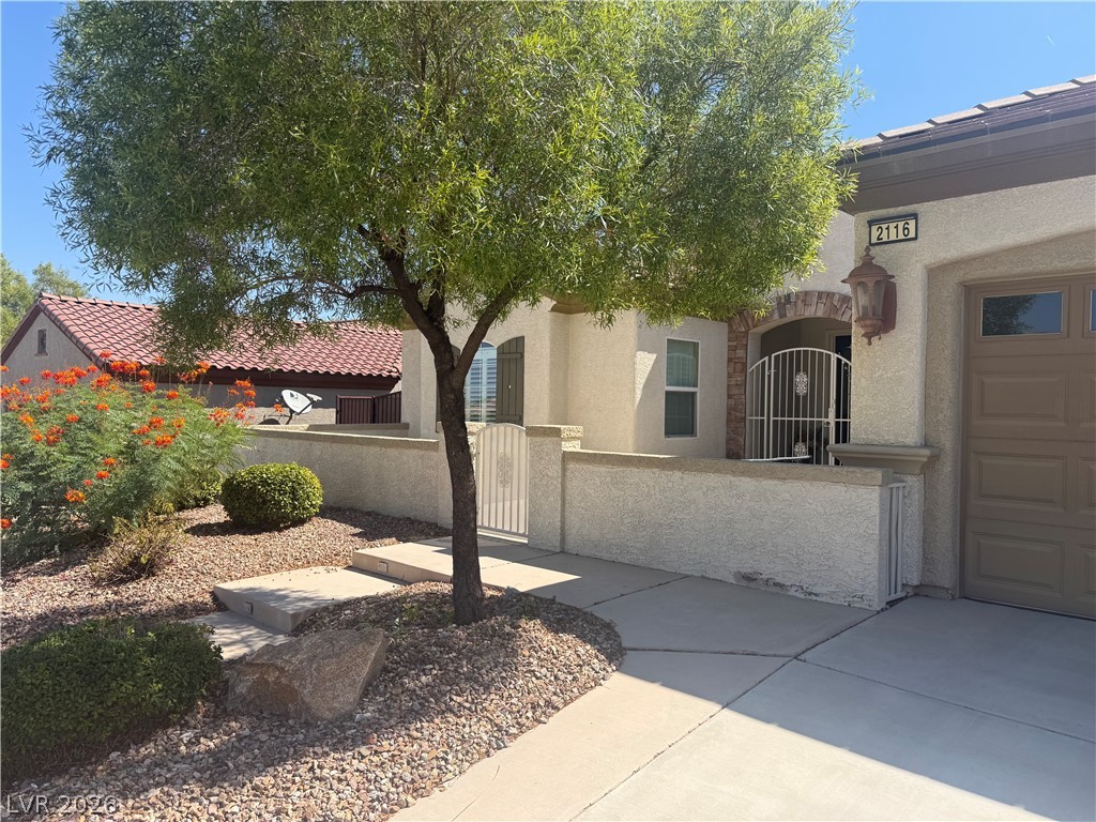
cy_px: 411
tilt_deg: +0.4
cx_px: 548
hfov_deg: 71.6
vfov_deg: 56.8
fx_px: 760
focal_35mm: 24
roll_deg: -0.7
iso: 80
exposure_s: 1/2907
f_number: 1.78
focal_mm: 6.76
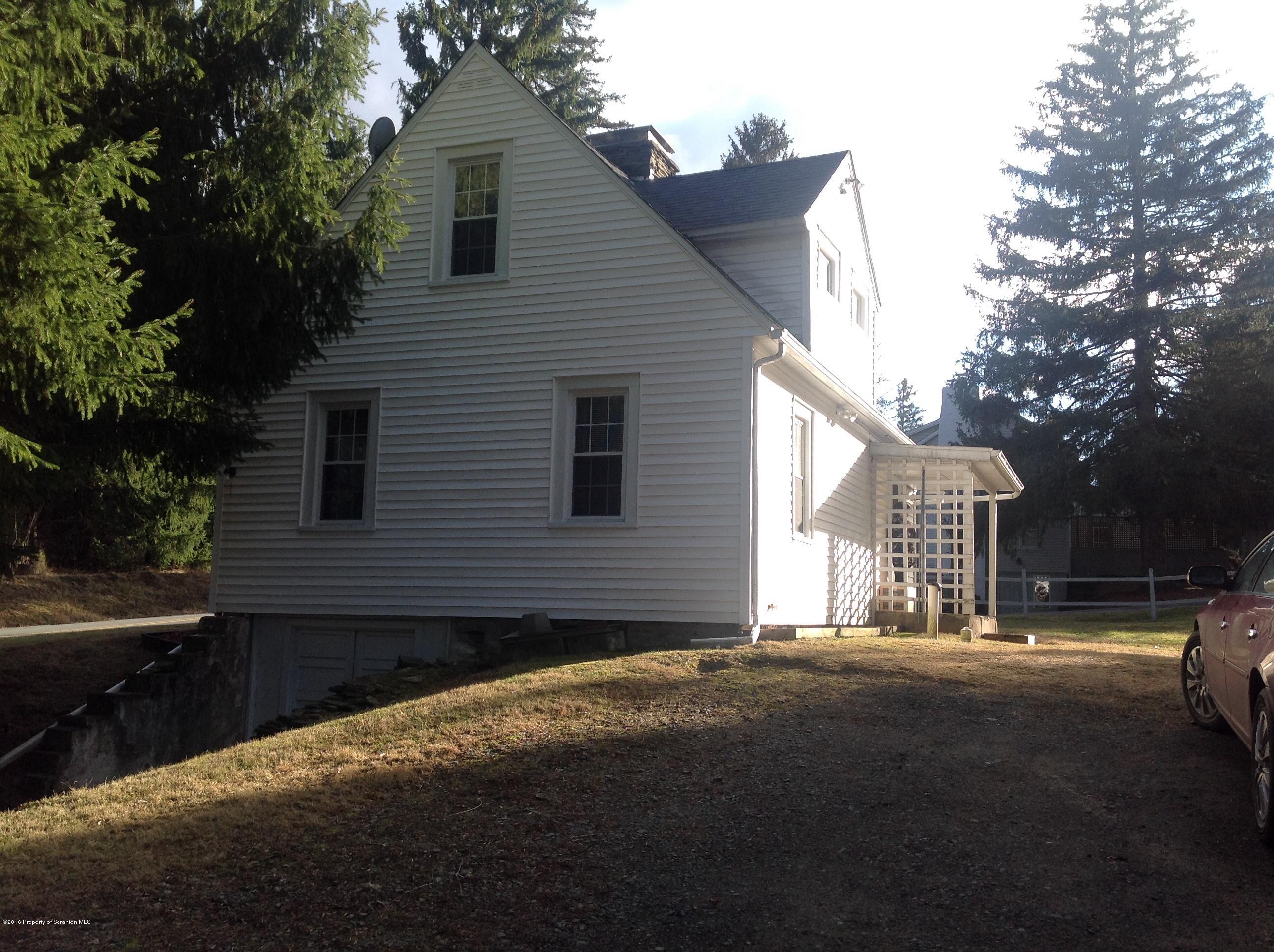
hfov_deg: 52.7
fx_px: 1286
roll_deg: -1.6
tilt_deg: +5.8
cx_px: 637
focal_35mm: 35
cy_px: 476
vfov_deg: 40.6
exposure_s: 1/480
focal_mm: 4.28
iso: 50
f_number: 2.4
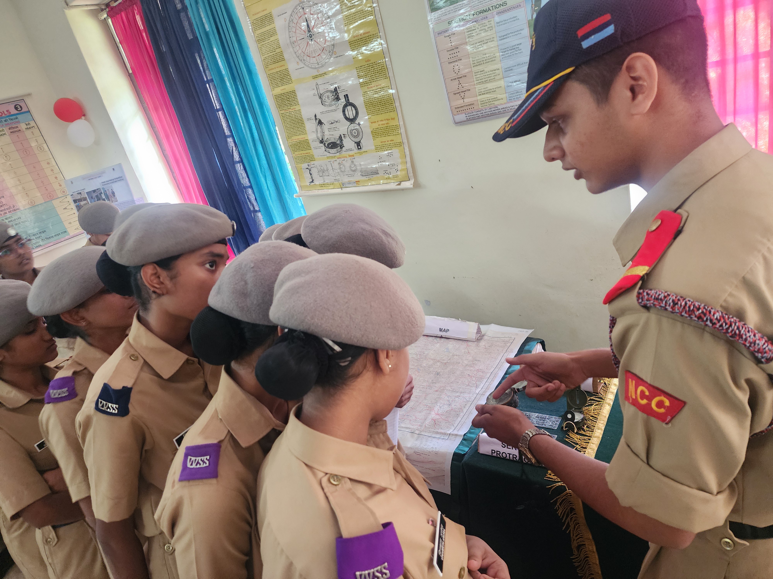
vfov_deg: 58.9
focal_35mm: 23
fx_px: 514
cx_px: 386
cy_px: 290
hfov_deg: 73.9
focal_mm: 6.4
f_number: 1.8
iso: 640
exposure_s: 1/33.3
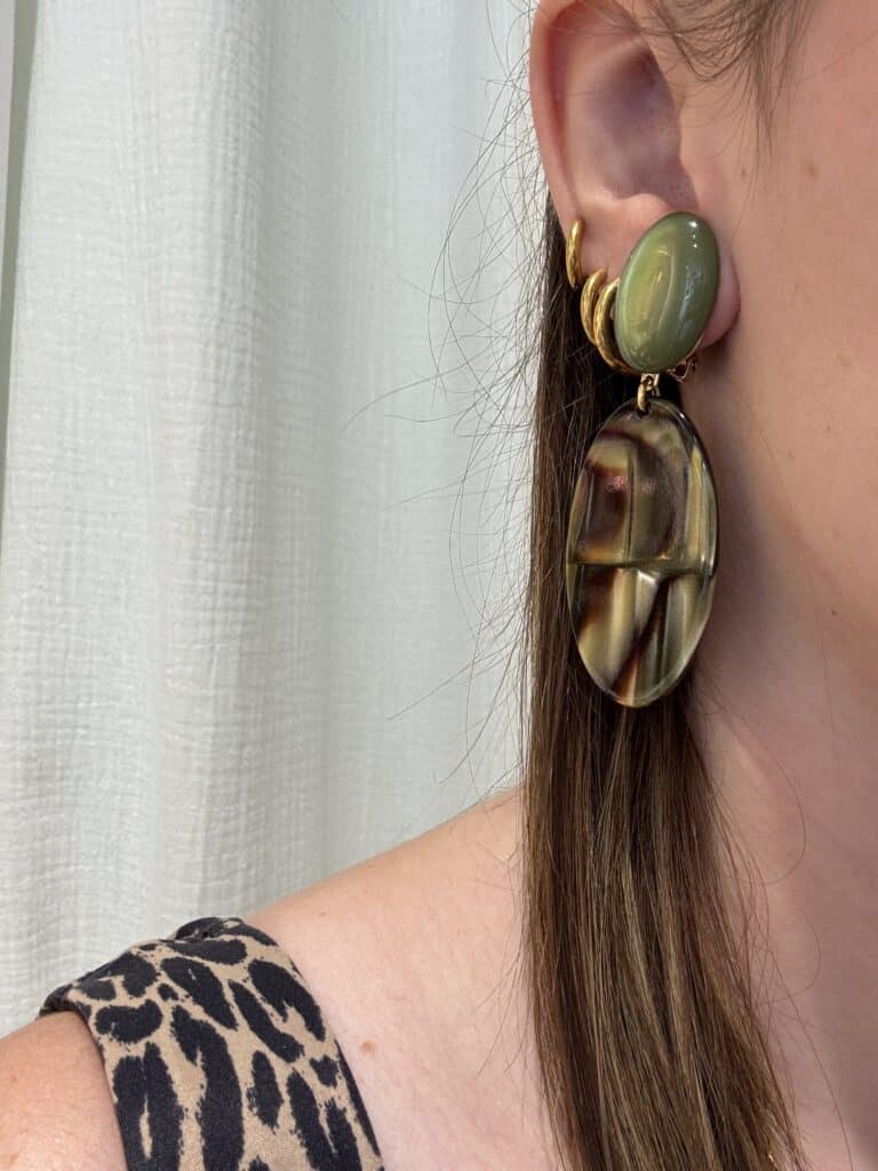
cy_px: 586
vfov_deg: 60.0
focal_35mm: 30
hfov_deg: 46.8
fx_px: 1015
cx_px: 439
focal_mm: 2.69
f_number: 1.9
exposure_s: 1/100
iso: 80
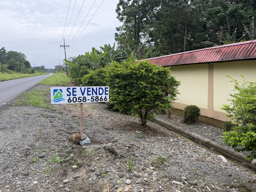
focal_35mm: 24
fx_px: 177
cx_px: 128
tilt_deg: -8.2
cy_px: 96
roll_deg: +2.6
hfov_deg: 71.6
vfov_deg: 56.8
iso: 100
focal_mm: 6.76
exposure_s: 1/612
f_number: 1.78
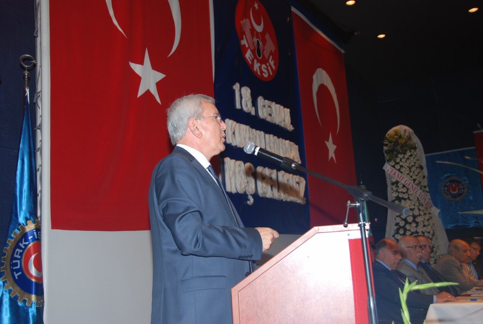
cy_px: 162
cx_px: 242
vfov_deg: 33.2
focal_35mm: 40
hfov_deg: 47.8
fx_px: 544
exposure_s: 1/60
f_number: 4
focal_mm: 27
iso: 200
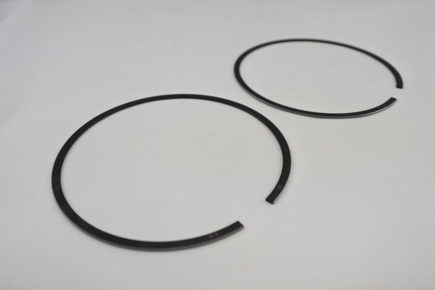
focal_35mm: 29
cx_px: 218
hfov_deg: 63.7
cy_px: 145
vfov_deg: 45.0
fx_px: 350
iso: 280
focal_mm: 11
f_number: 3.8
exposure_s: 1/250
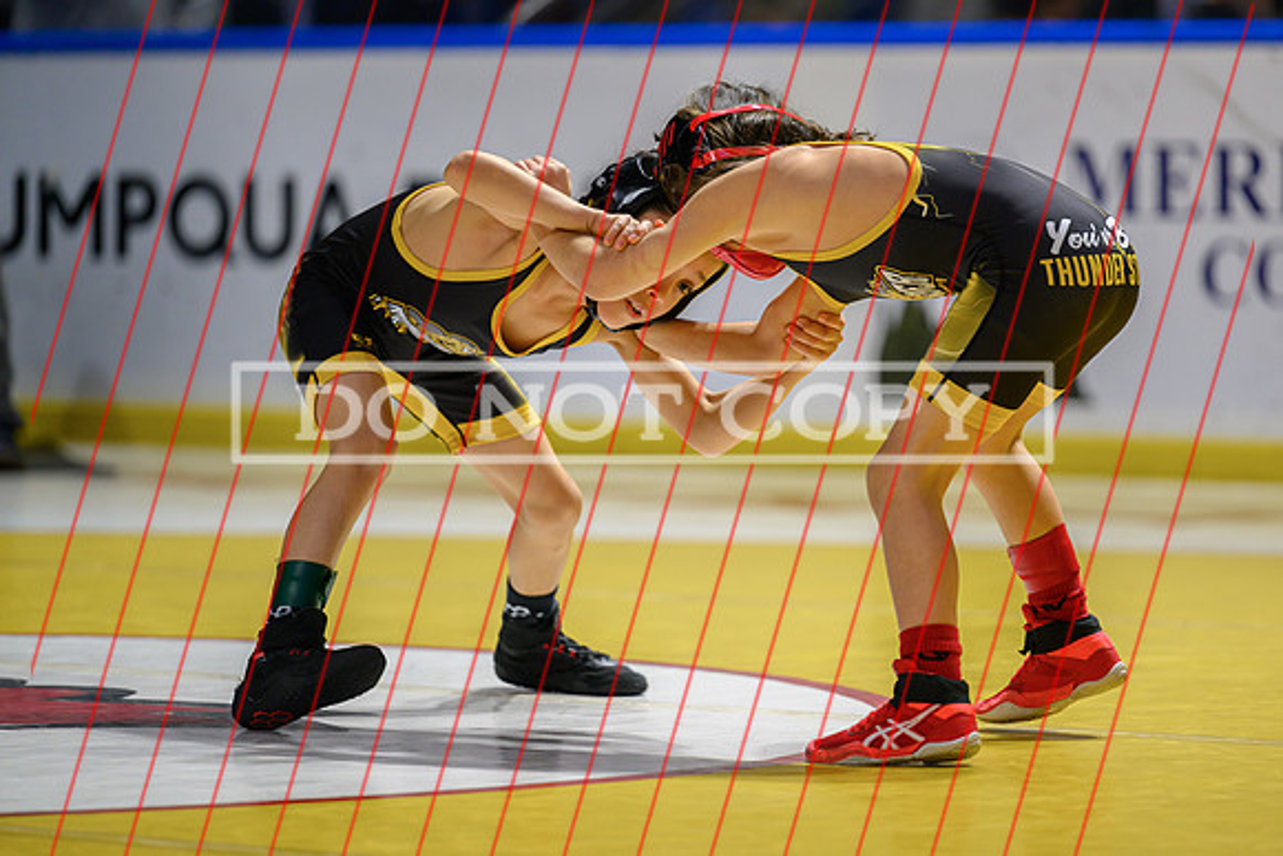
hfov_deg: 10.3
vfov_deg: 6.9
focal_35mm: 199
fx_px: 7110
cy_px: 380
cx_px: 717
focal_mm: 175
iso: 1250
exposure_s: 1/800
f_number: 2.8
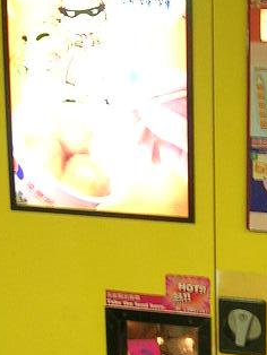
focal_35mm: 114
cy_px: 158
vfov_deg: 17.2
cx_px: 260
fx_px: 1171
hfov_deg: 12.9
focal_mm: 5.4
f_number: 2.8
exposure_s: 1/4.1
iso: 66
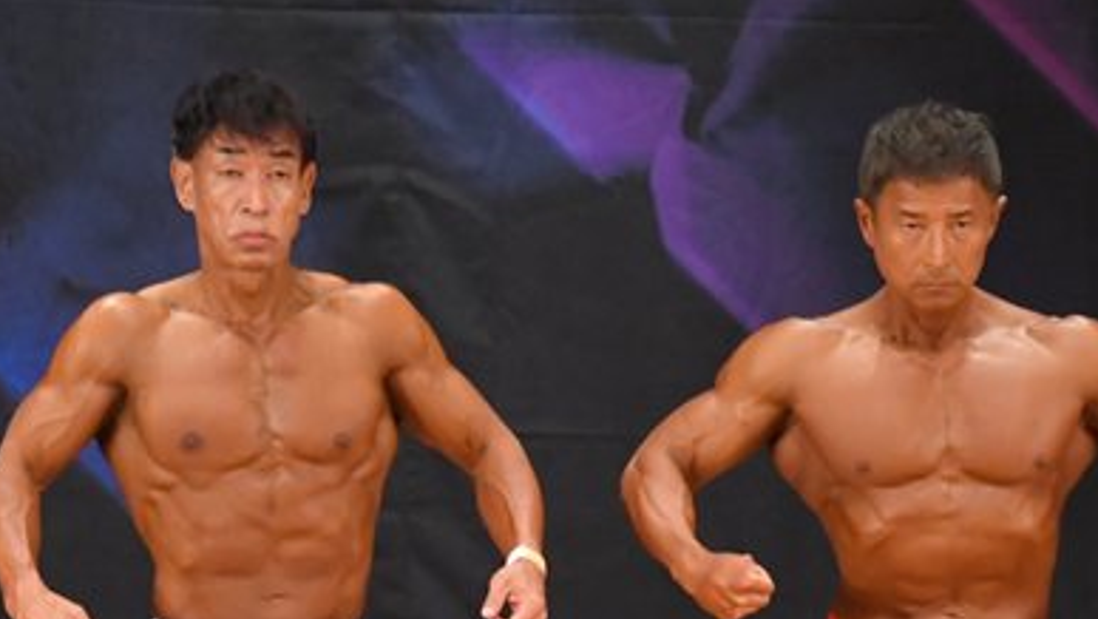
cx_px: 543
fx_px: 18319
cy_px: 681
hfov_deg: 3.4
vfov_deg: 1.9
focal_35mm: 629
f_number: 5.6
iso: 6400
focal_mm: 200
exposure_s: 1/400
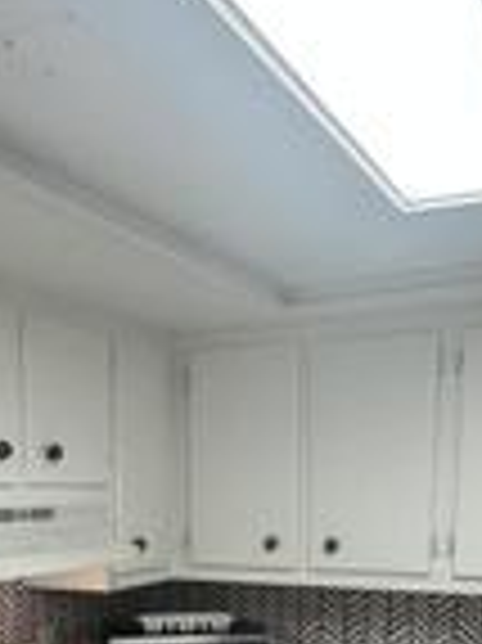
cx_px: 194
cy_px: 617
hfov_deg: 30.8
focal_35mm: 47
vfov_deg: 37.0
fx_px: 874
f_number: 2.2
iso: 125
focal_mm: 2.22
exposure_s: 1/120
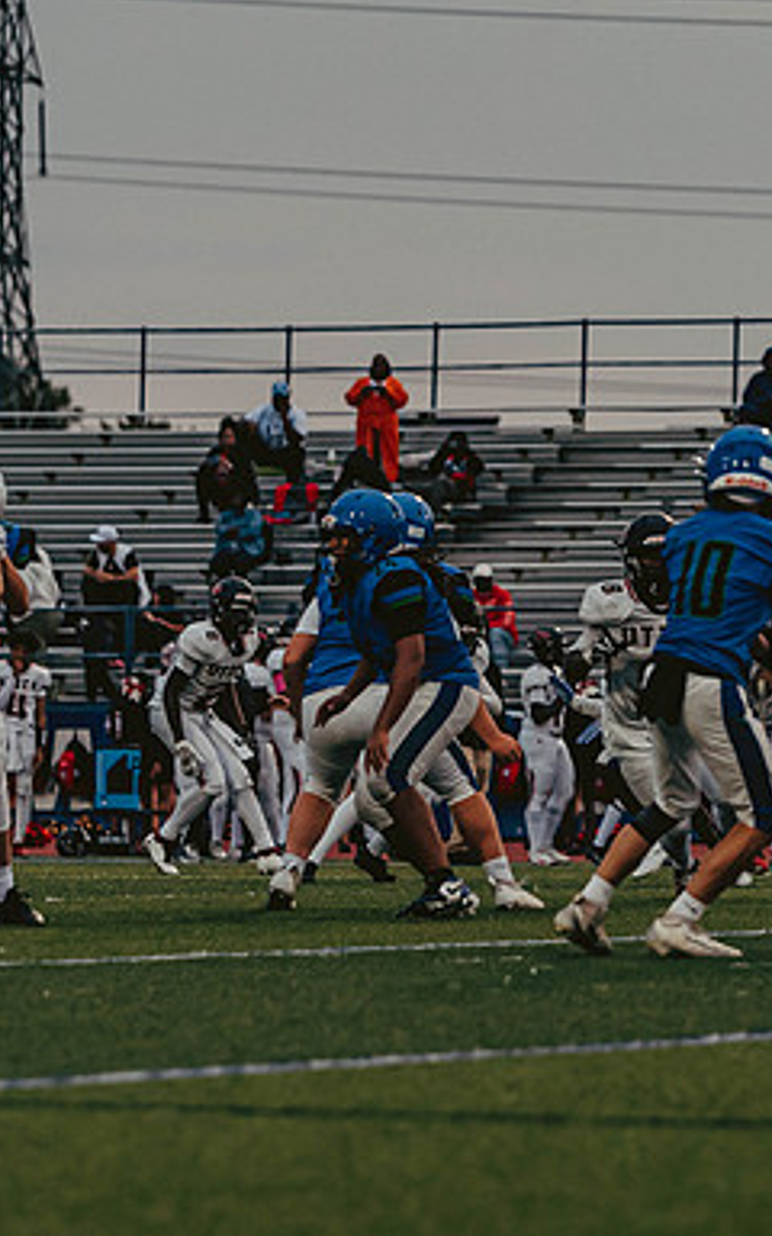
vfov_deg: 7.7
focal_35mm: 273
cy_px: 620
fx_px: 9190
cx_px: 727
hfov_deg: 4.8
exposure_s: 1/1250
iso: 1600
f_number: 3.2
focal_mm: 122
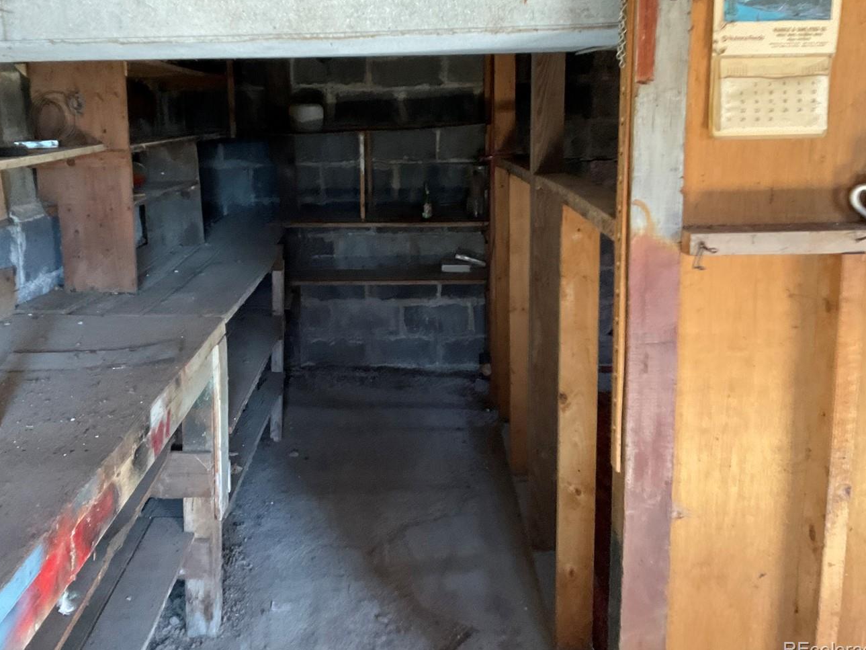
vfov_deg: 39.5
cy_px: 260
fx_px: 901
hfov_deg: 51.1
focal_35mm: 36
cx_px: 355
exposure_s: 1/60
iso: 200
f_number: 1.8
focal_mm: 3
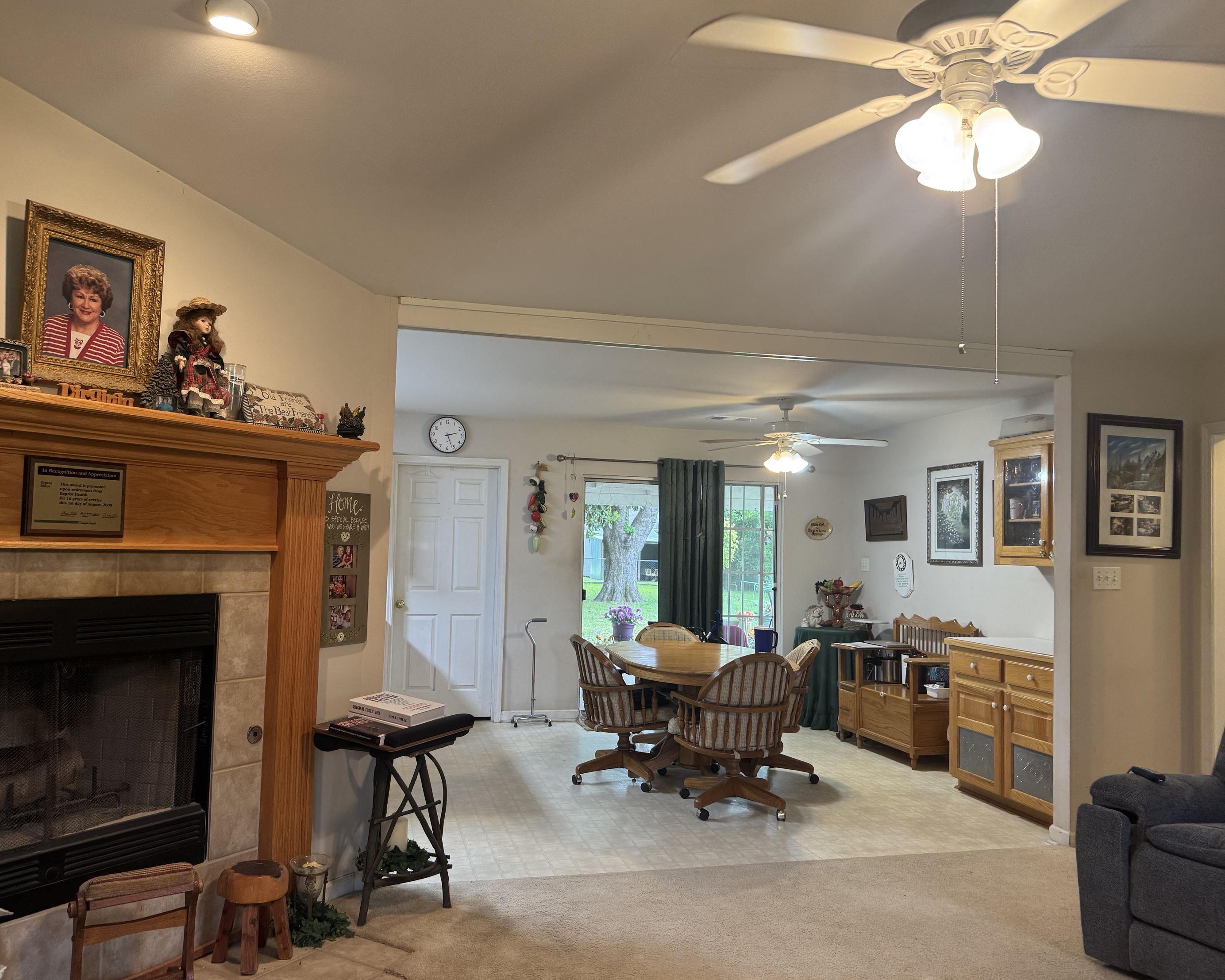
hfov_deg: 66.0
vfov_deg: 54.9
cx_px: 605
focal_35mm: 26
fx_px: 943
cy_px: 500
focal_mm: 6.76
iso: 200
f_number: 1.78
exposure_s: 1/60
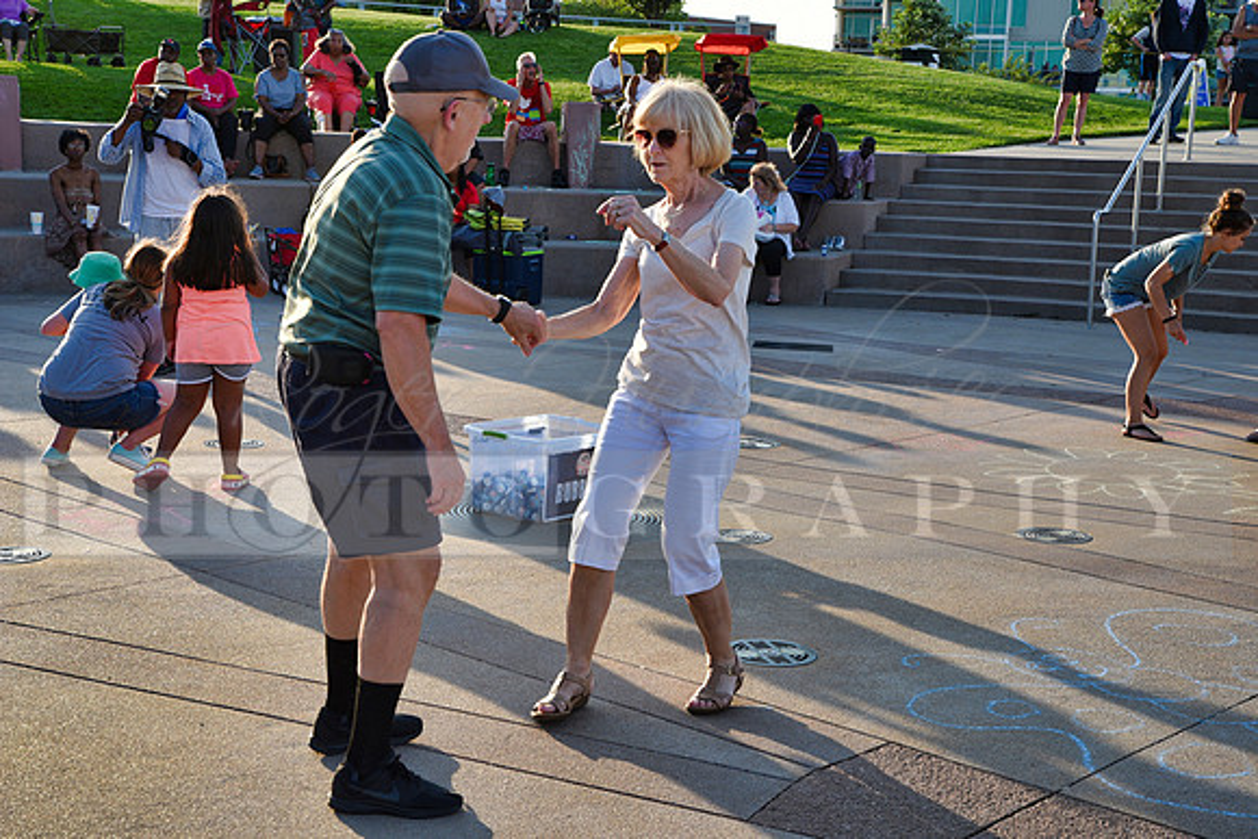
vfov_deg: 26.0
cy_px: 420
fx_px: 1817
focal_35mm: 52
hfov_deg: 38.2
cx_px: 629
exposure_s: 1/200
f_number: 7.1
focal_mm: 52
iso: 200
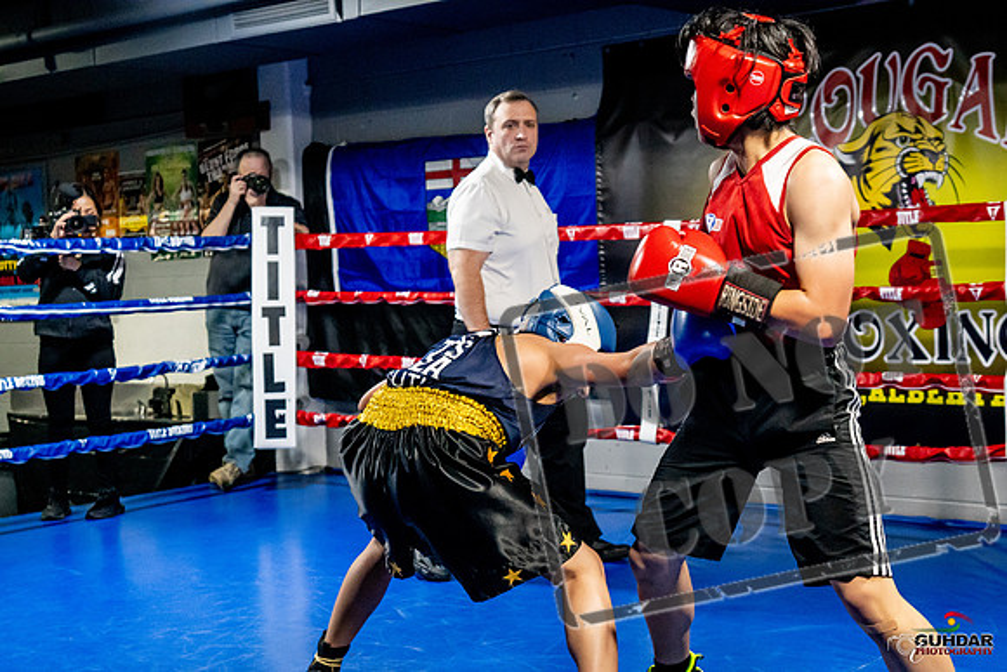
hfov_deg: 38.2
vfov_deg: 26.0
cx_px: 504
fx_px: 1455
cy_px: 336
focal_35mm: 52
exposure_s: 1/800
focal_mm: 35
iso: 5000
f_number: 2.8
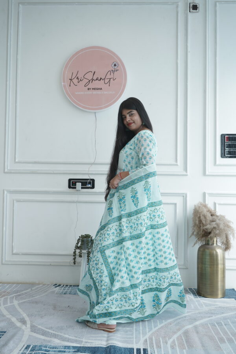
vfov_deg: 55.8
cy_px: 177
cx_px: 118
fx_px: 334
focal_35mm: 34
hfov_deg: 38.9
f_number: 5.6
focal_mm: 34
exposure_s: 1/100
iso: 200
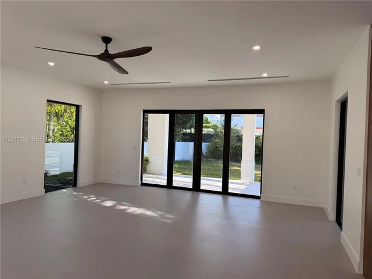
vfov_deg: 56.8
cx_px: 186
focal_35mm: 24
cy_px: 140
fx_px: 258
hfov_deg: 71.6
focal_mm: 6.76
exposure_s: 1/329
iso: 80
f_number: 1.78
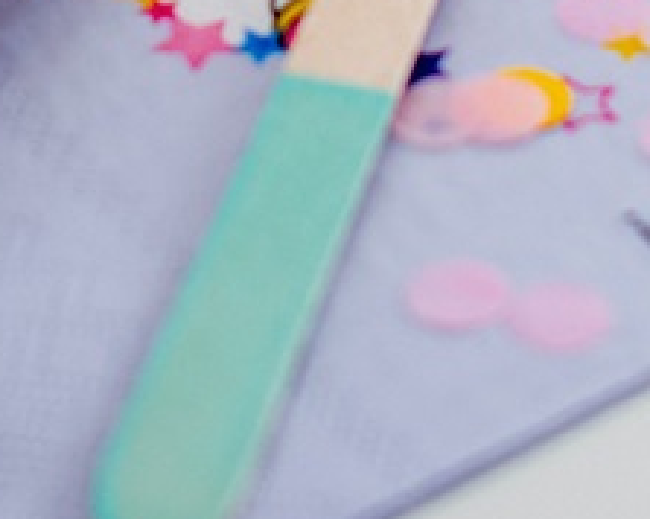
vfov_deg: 6.0
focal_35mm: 253
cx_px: 120
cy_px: -510
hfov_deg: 7.6
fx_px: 4863
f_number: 3.5
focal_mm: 50
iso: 125
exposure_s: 1/160
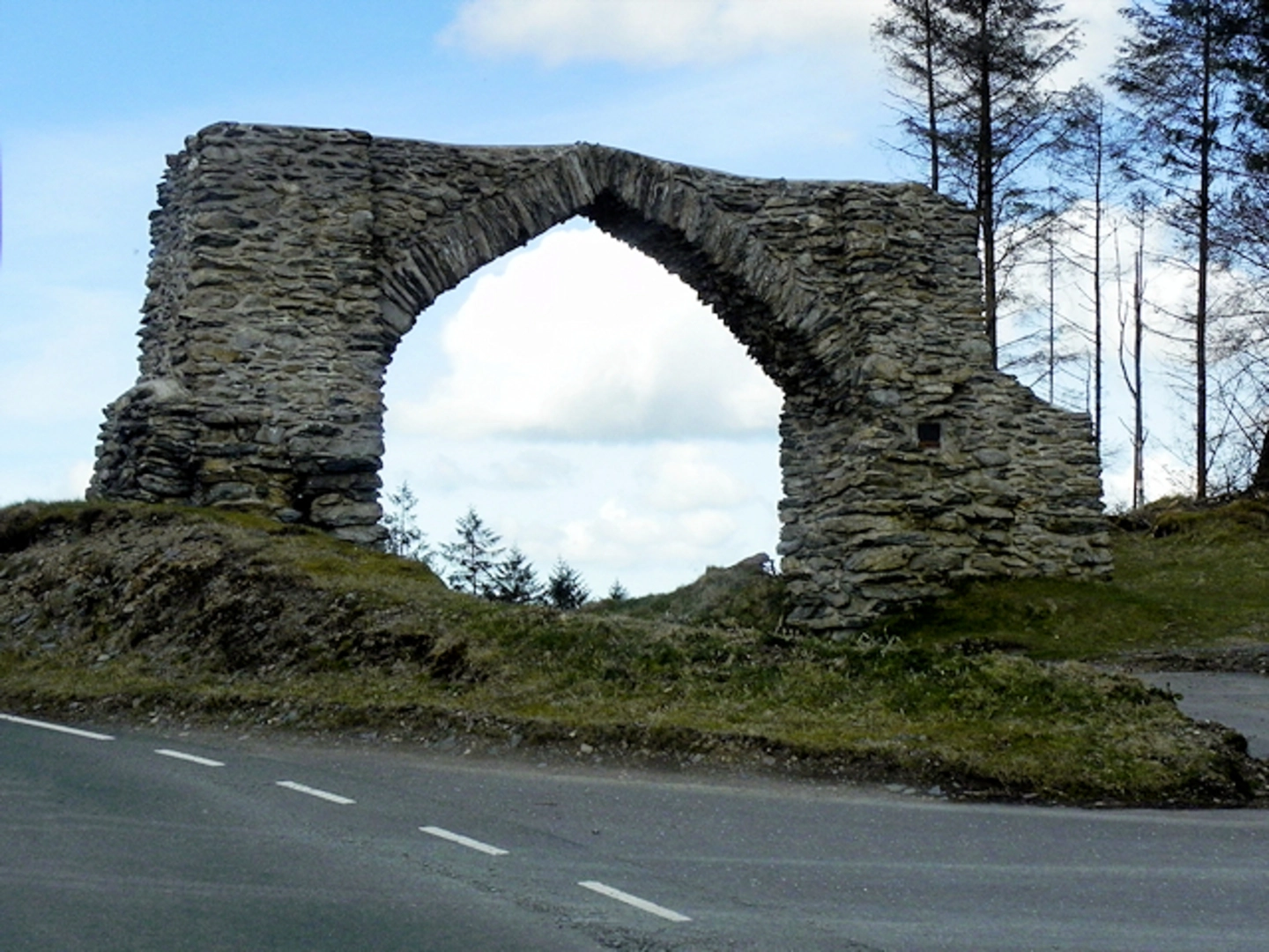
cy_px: 476
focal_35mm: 75
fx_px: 2749
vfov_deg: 19.6
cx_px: 634
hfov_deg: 26.0
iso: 400
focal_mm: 13.4
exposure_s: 1/756
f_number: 7.1
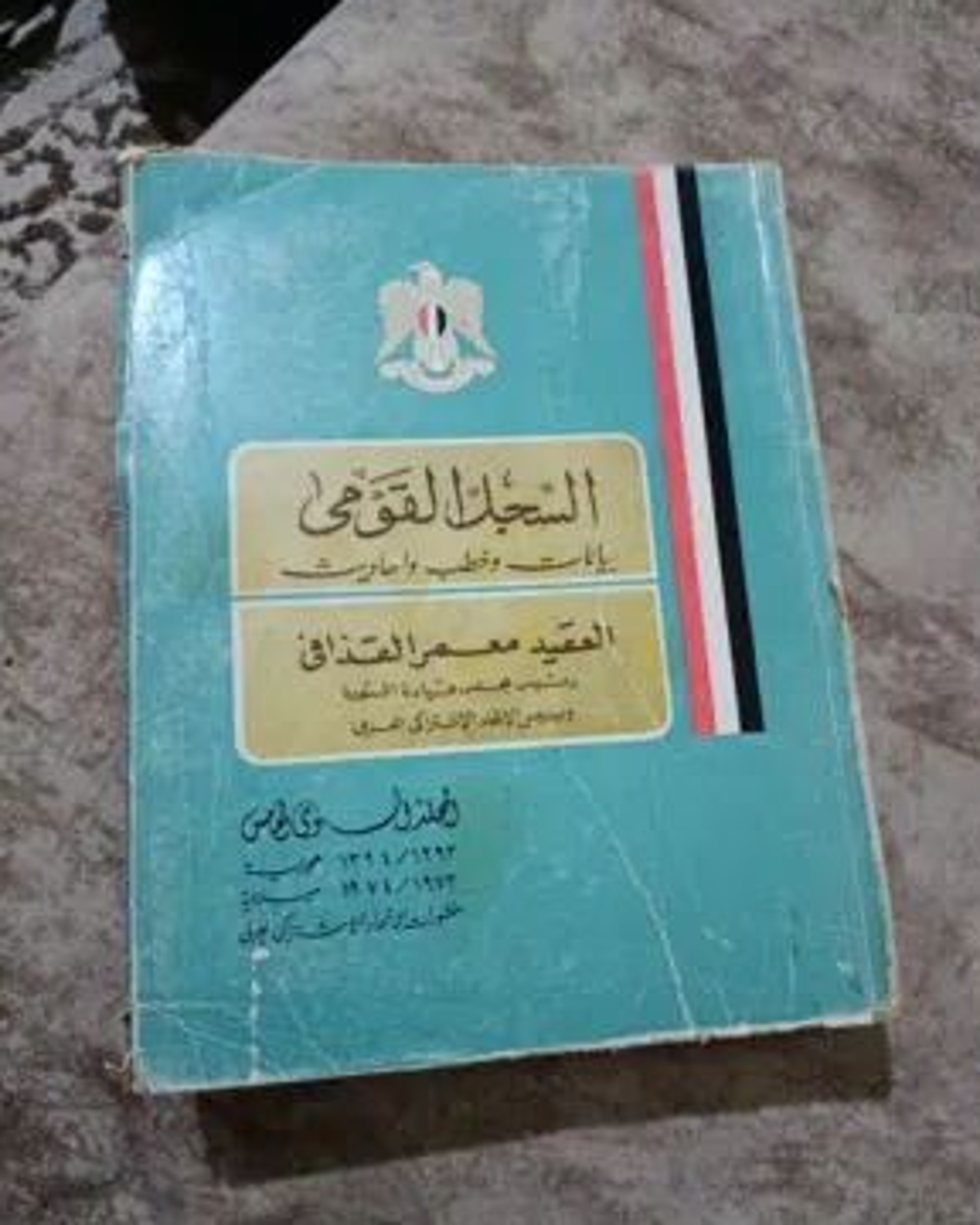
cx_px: 504
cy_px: 667
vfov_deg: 65.9
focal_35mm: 26
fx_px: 943
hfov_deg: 54.9
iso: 3346
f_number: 1.7
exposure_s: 1/25
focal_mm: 5.24
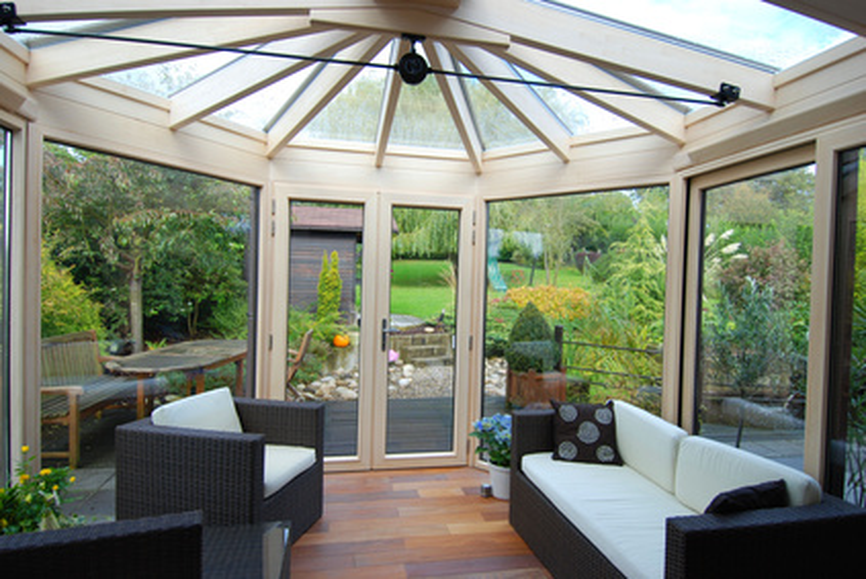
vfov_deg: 59.6
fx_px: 506
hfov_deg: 81.1
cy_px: 290
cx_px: 433
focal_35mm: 21
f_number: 5
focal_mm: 14
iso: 100
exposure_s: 1/100
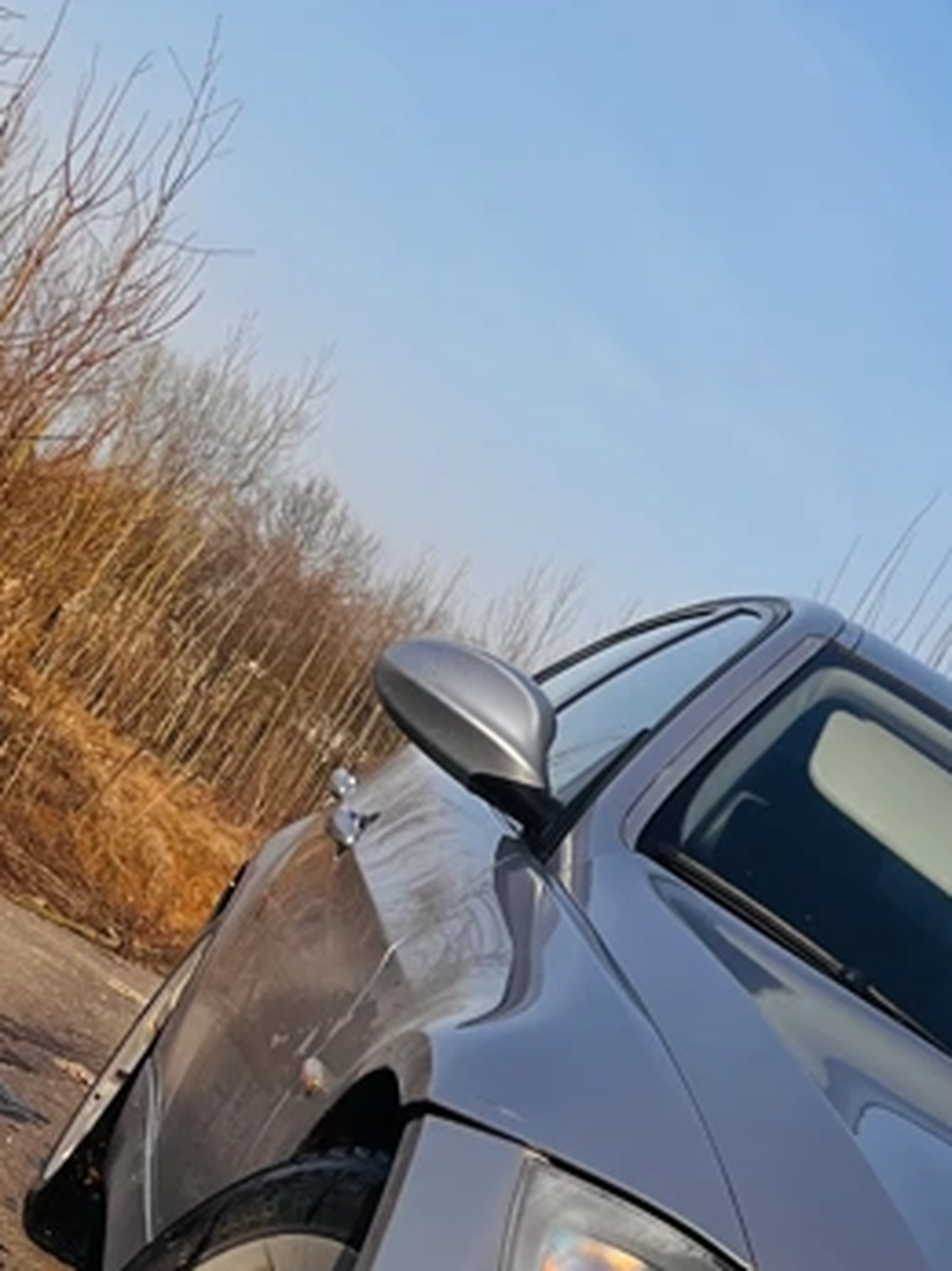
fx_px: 3302
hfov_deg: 15.7
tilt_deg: -3.4
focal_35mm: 90
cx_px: 1179
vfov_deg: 20.2
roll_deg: -34.5
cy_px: 1575
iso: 50
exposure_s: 1/2410
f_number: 1.6
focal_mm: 5.1
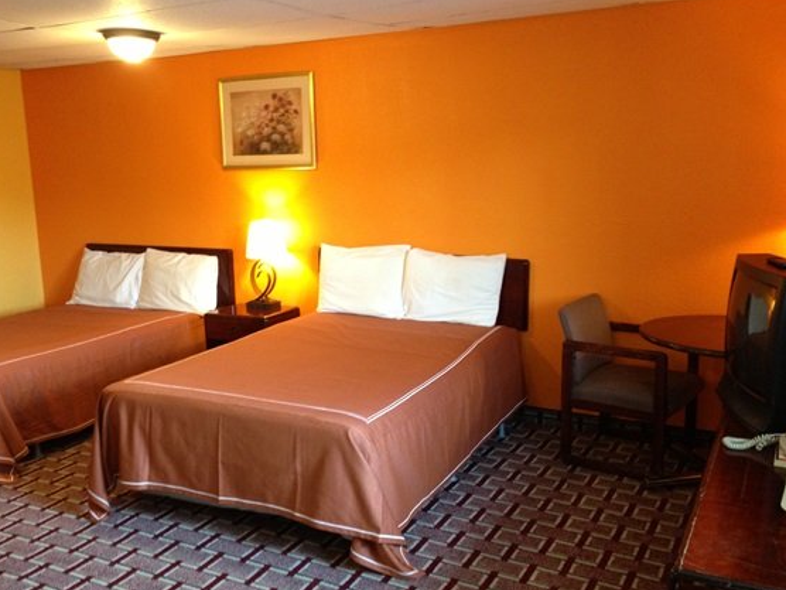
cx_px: 345
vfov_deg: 37.7
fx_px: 863
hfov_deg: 48.9
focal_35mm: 38
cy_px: 304
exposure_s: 1/20
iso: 200
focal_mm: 4.13
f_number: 2.4
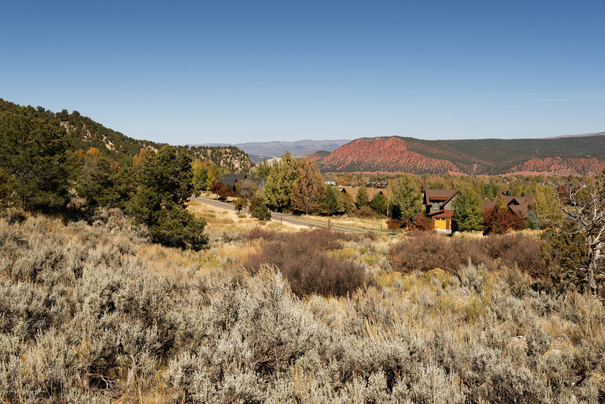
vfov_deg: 37.9
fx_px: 588
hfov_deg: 54.4
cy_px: 202
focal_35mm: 35
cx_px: 302
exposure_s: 1/400
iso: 100
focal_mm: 35
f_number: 8
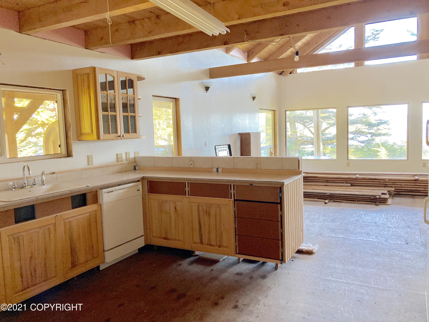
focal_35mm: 28
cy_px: 161
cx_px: 214
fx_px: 347
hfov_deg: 63.4
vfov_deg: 49.7
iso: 125
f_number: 1.8
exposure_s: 1/60
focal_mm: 3.99
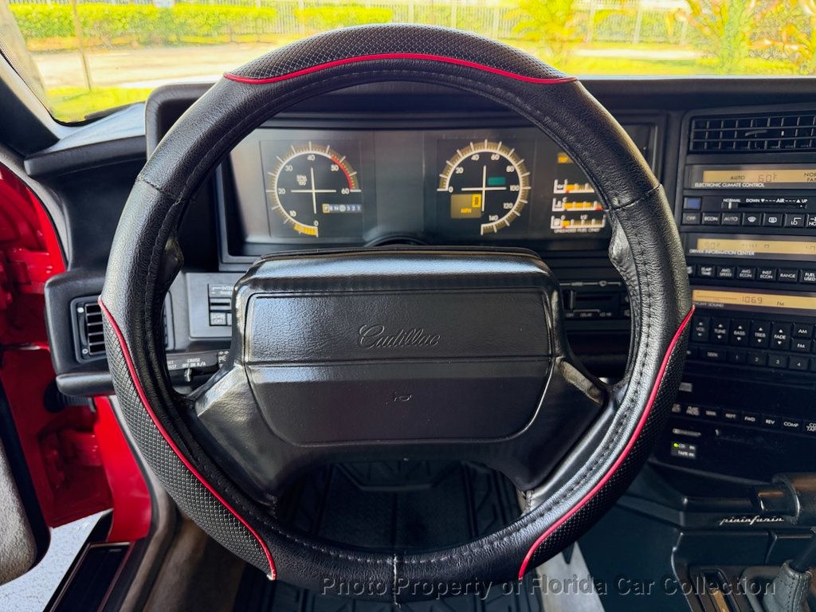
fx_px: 566
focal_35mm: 24
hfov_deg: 71.6
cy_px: 306
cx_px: 408
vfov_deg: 56.8
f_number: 1.78
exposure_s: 1/62
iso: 200
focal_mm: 6.76
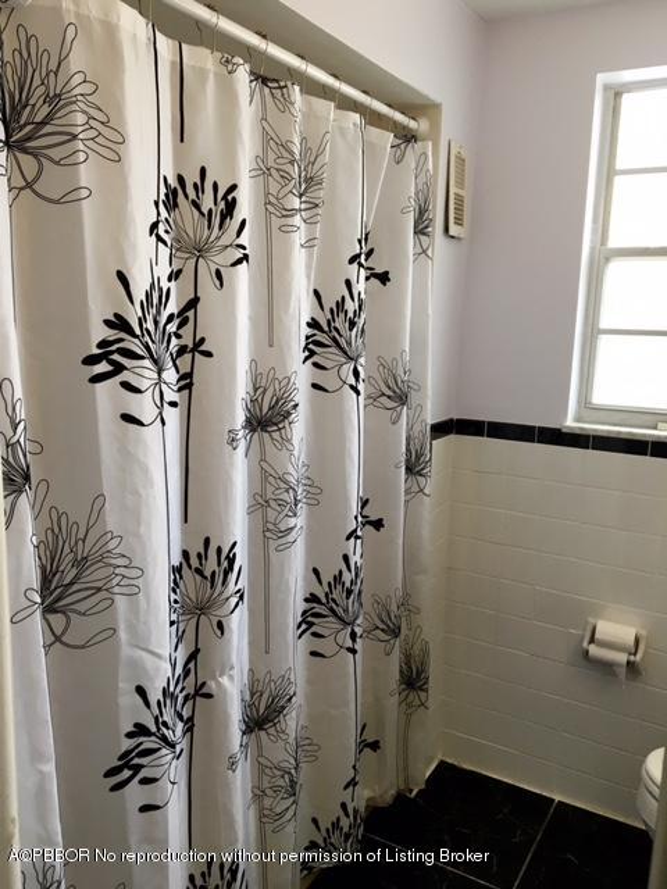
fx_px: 745
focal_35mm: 29
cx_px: 334
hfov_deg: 48.2
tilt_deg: -9.5
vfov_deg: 61.7
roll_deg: -2.2
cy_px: 444
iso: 25
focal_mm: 4.15
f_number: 2.2
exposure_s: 1/40
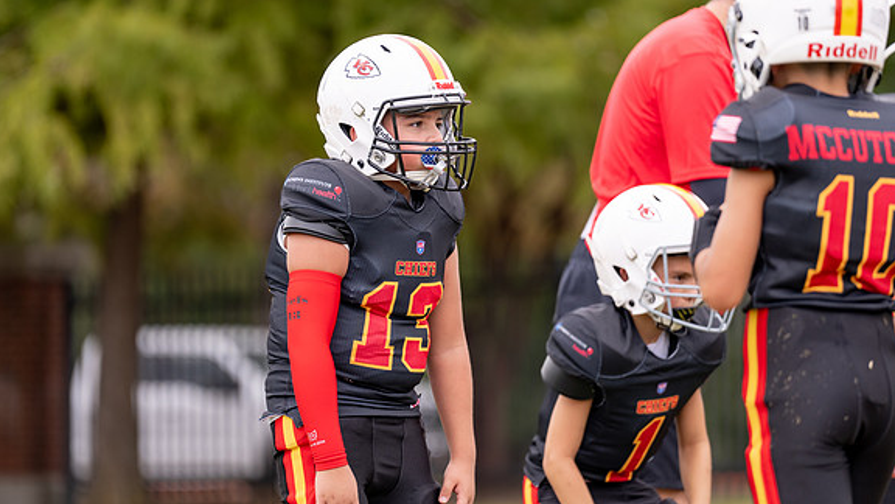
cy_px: 257
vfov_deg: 5.1
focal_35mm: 237
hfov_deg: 9.1
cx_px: 448
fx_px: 5624
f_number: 2.8
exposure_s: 1/1000
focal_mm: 200
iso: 100
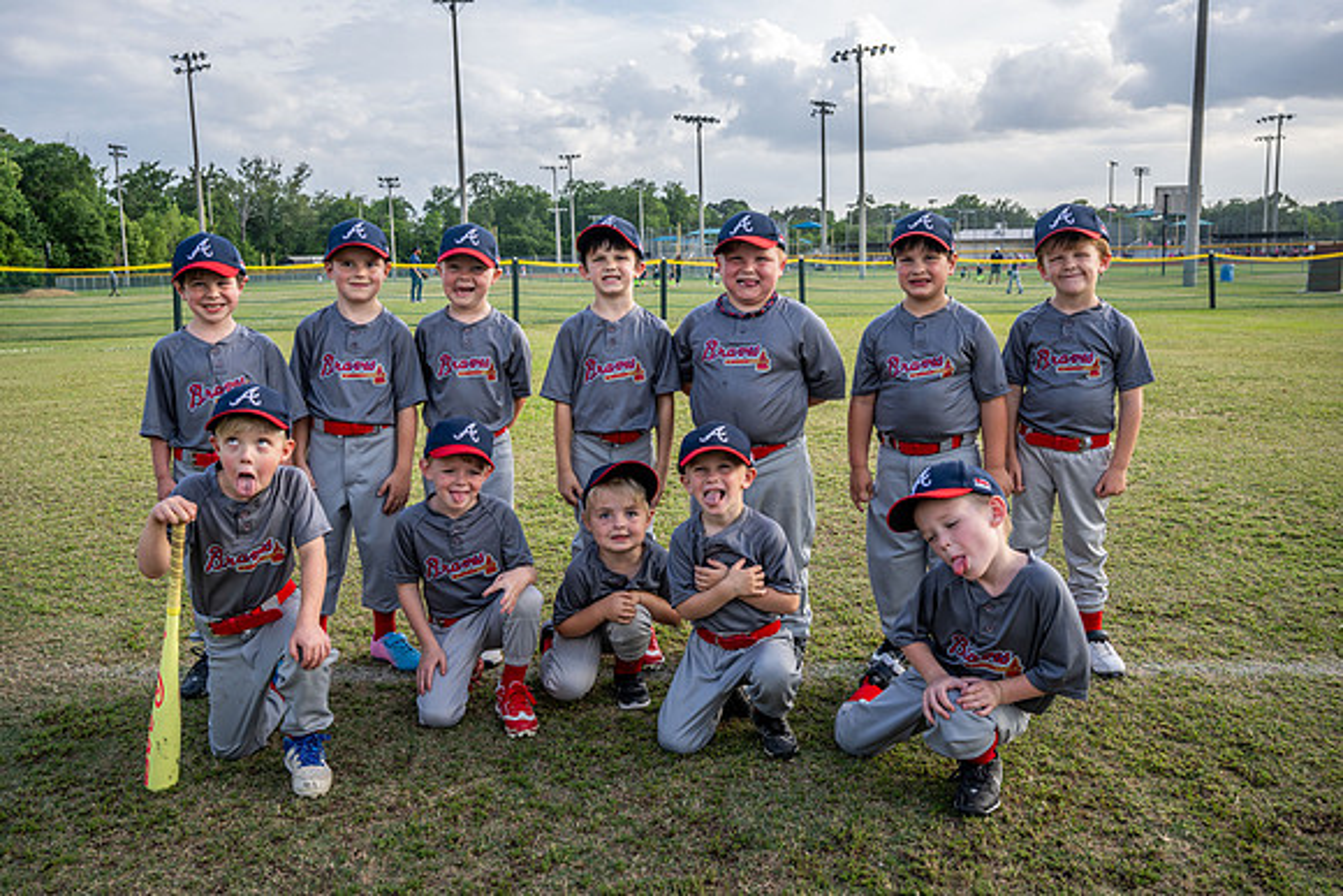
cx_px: 672
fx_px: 1175
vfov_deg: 41.7
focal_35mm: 32
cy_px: 448
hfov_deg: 59.5
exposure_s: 1/200
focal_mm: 31.5
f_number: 5.6
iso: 100
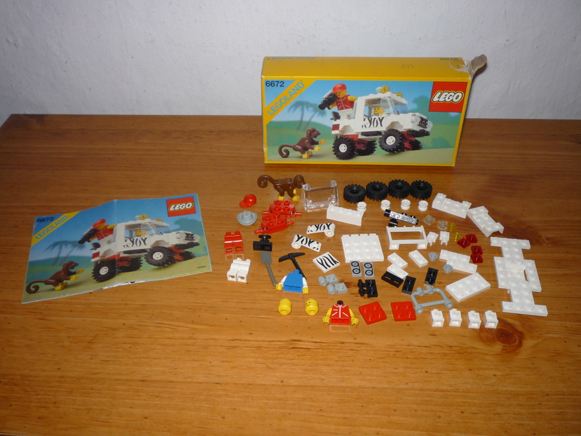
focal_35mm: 32
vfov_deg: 44.2
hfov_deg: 56.8
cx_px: 290
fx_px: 537
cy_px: 218
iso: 100
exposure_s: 1/30
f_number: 3.3
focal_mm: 5.2
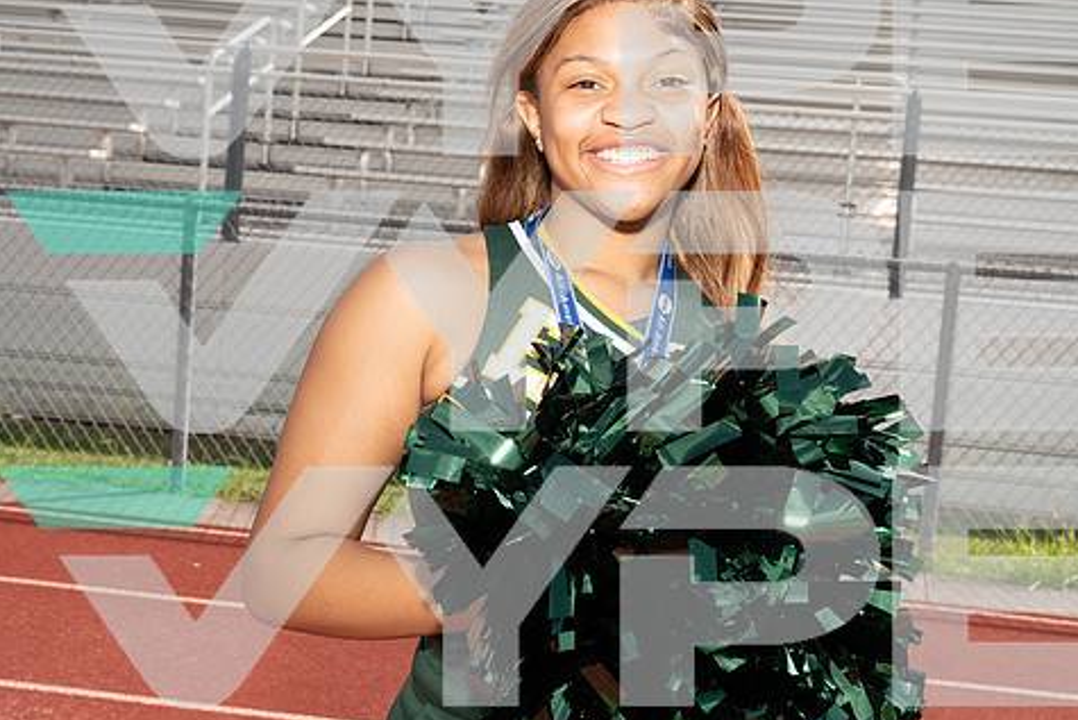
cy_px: 312
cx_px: 583
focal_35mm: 61
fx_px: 1827
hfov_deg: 32.9
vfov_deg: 22.3
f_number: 11
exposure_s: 1/250
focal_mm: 50
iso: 200
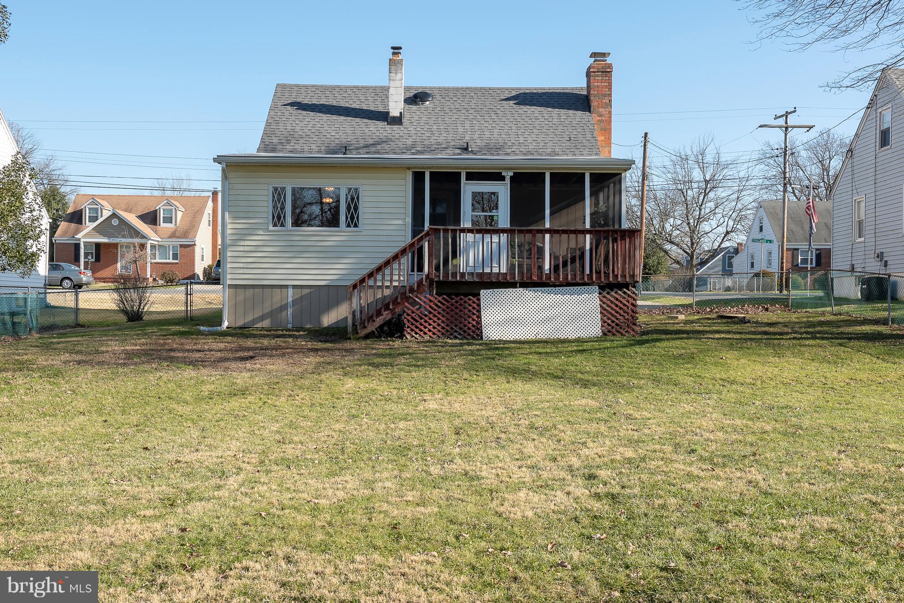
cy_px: 302
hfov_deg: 48.4
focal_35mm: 40
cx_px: 452
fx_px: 1005
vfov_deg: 33.4
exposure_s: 1/320
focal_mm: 40
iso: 320
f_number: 11
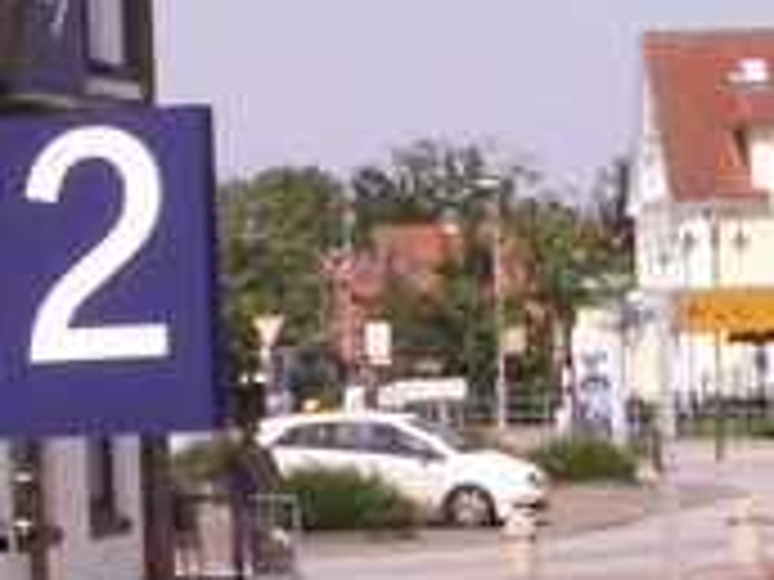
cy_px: 400
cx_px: 212
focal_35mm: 163
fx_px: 3645
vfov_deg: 9.1
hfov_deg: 12.1
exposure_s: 1/250
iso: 50
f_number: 7.1
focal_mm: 5.86
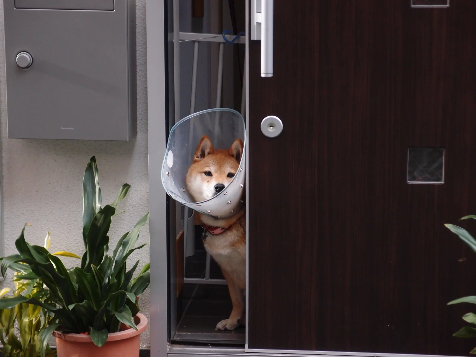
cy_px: 178
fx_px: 1540
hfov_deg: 17.6
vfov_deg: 13.2
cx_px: 238
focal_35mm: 112
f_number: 2.5
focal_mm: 24
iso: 200
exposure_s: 1/160
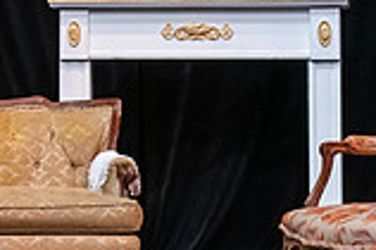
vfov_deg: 7.1
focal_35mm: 191
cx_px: -14
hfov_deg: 10.7
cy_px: -68
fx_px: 1993
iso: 3200
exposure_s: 1/200
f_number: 3.2
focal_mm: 52
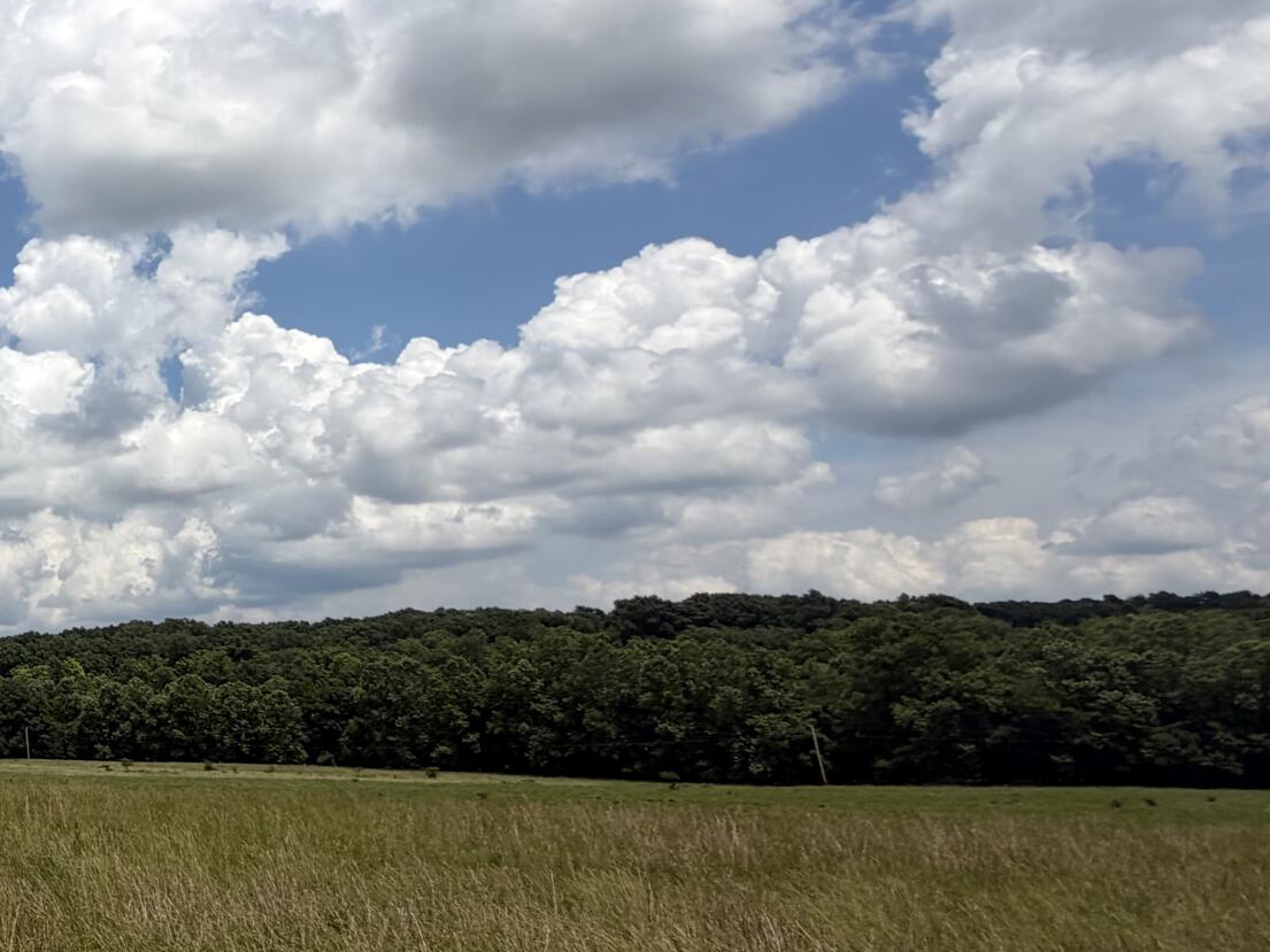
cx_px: -428
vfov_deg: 37.5
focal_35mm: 38
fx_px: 1394
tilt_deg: +15.9
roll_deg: +0.1
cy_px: 365
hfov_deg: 33.6
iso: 20
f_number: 2.2
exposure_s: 1/1745
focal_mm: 2.22
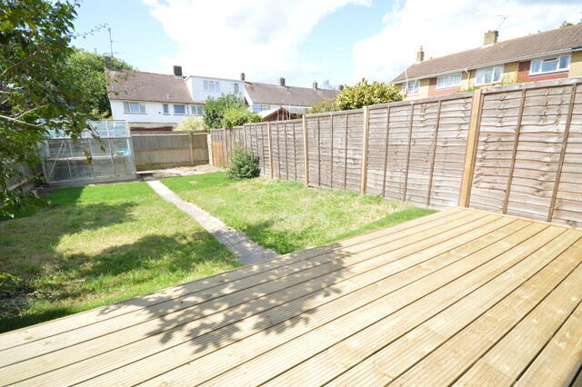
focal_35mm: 16
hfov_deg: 95.0
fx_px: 267
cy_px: 194
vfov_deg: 72.0
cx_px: 291
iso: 100
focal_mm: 11
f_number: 5.6
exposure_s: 1/125
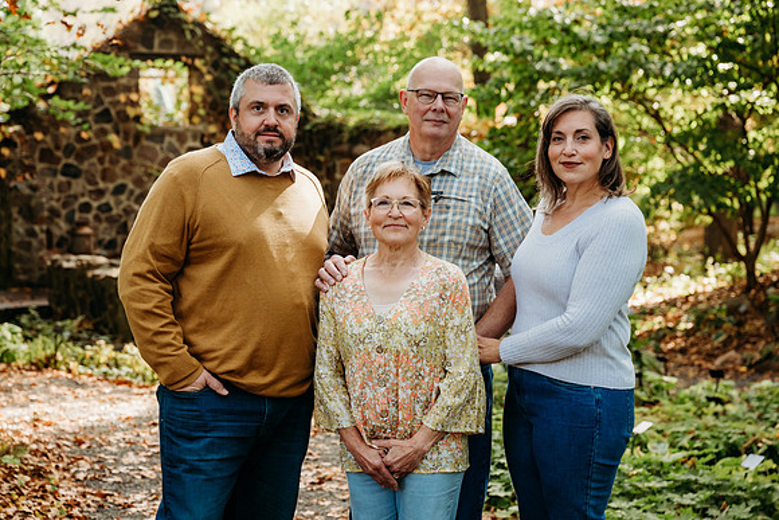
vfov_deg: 19.8
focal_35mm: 69
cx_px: 390
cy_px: 260
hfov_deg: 29.3
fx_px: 1492
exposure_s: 1/250
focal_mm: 65
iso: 500
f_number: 4.5
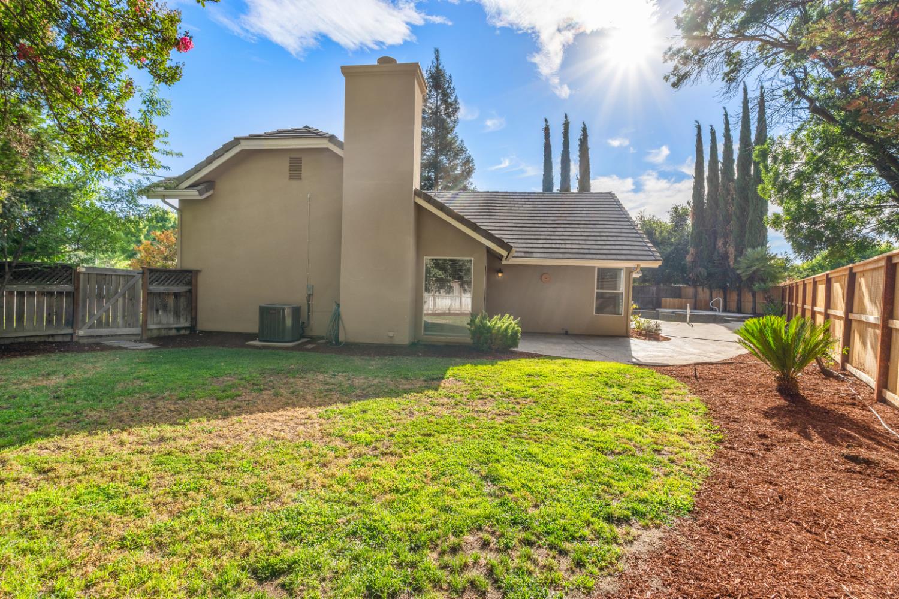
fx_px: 412
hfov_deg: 95.0
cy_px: 300
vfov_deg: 72.1
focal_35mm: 16
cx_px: 450
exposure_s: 1/40
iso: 100
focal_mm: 11
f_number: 7.1
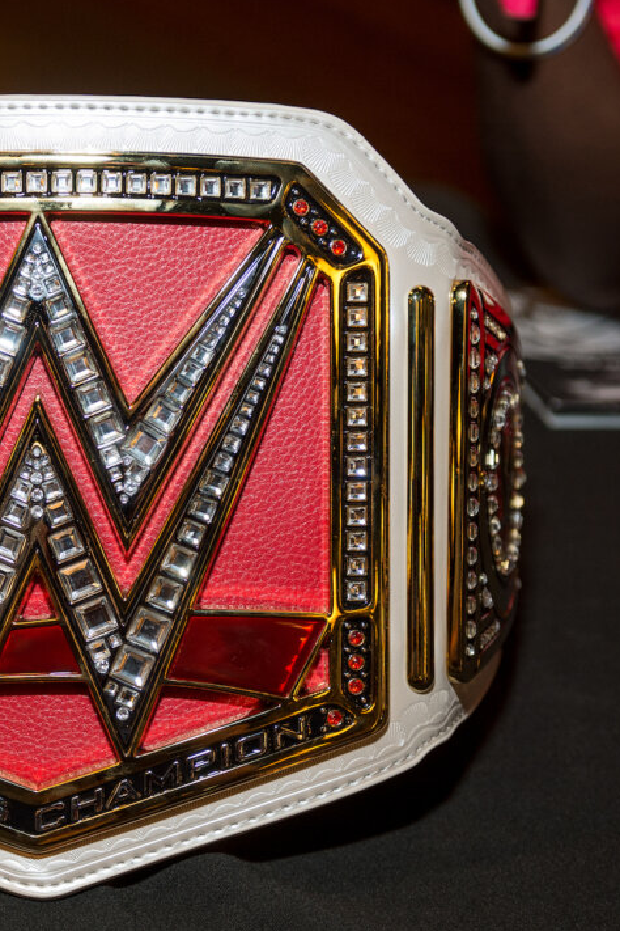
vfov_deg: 26.7
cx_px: 25
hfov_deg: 17.6
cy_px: 464
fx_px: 1963
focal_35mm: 76
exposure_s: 1/125
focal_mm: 50
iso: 1000
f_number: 4.5
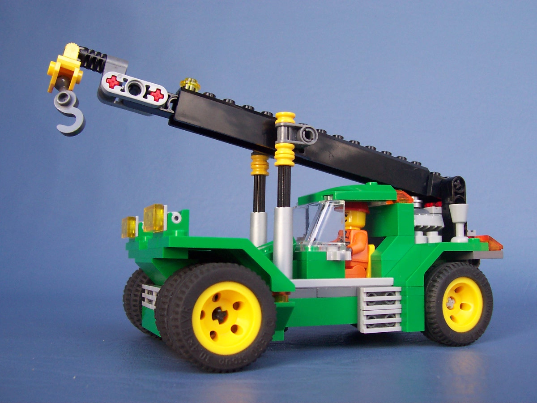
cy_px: 202
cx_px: 268
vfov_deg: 38.7
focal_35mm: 37
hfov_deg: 50.1
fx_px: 574
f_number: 2.8
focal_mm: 5.6
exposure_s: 1/180
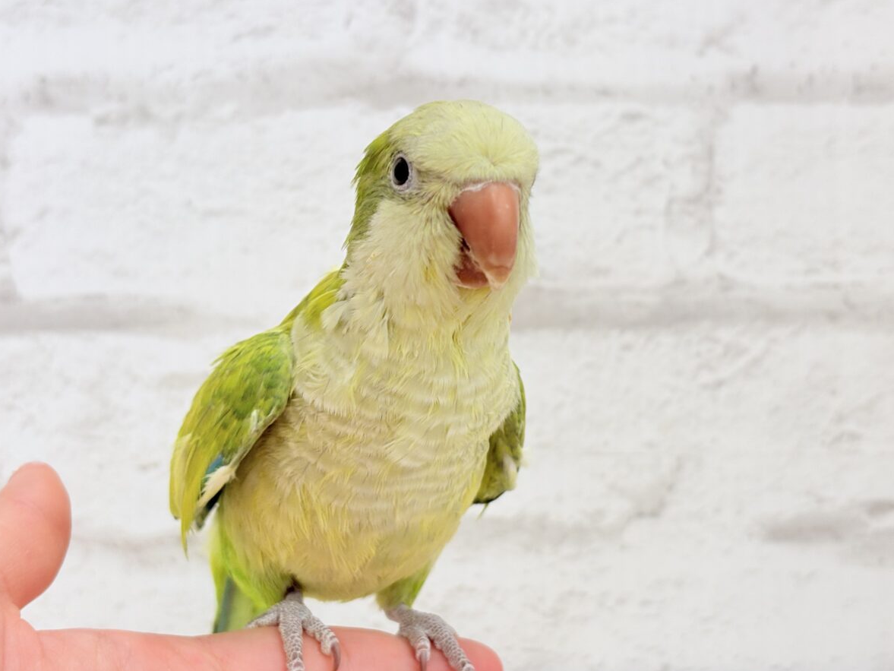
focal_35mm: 53
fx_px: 1369
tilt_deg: +2.0
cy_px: 339
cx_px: 451
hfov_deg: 36.2
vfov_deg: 27.5
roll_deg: +2.0
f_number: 1.6
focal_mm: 5.96
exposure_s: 1/50
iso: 50
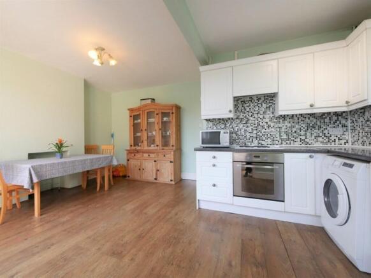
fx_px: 150
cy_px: 139
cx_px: 186
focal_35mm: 14
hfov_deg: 102.0
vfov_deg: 85.7
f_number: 4
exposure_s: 1/60
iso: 400
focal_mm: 7
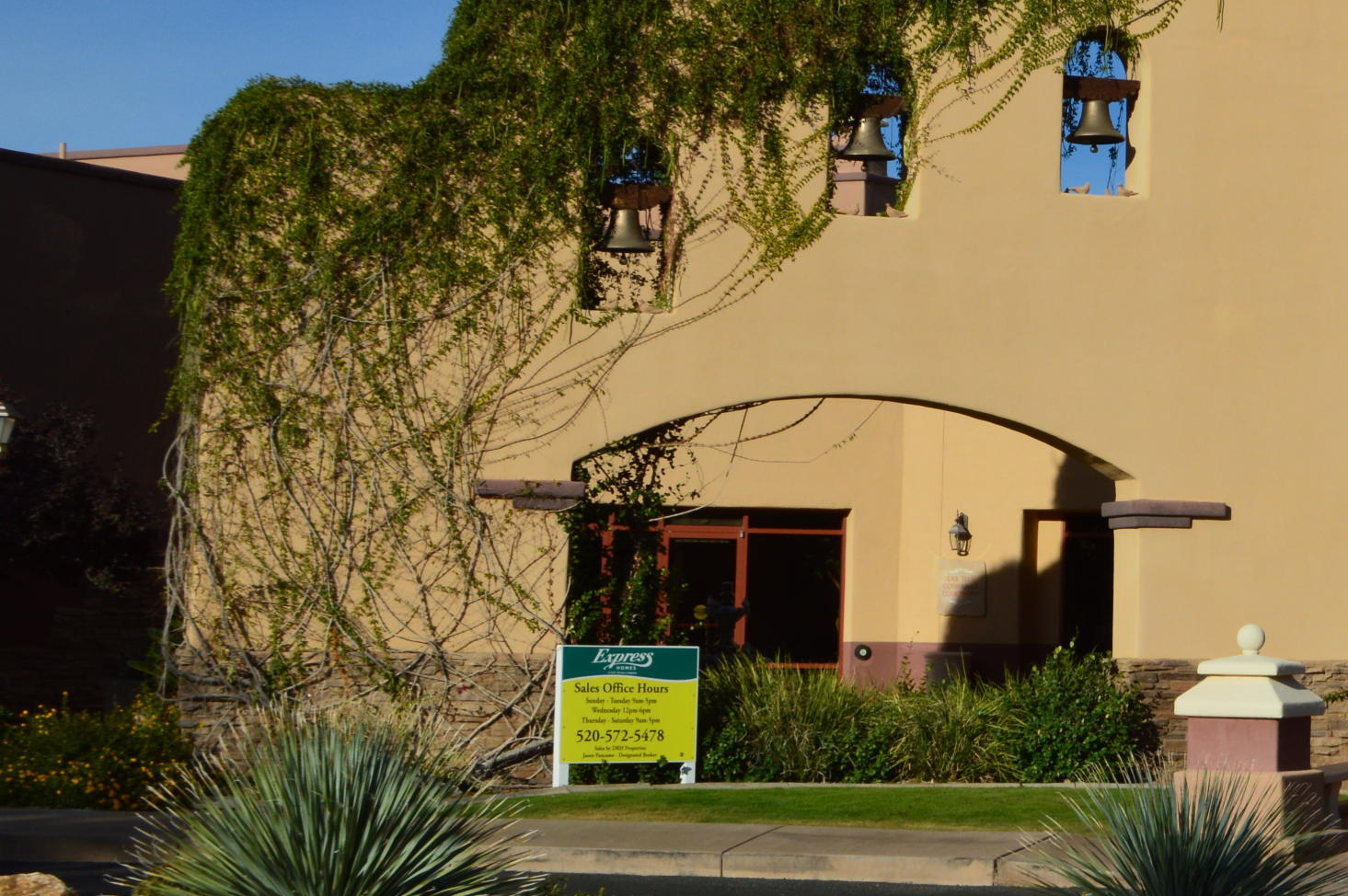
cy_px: 160
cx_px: 1270
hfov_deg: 22.9
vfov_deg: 15.7
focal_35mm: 86
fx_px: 3217
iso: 320
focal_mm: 28
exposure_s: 1/500
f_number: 11
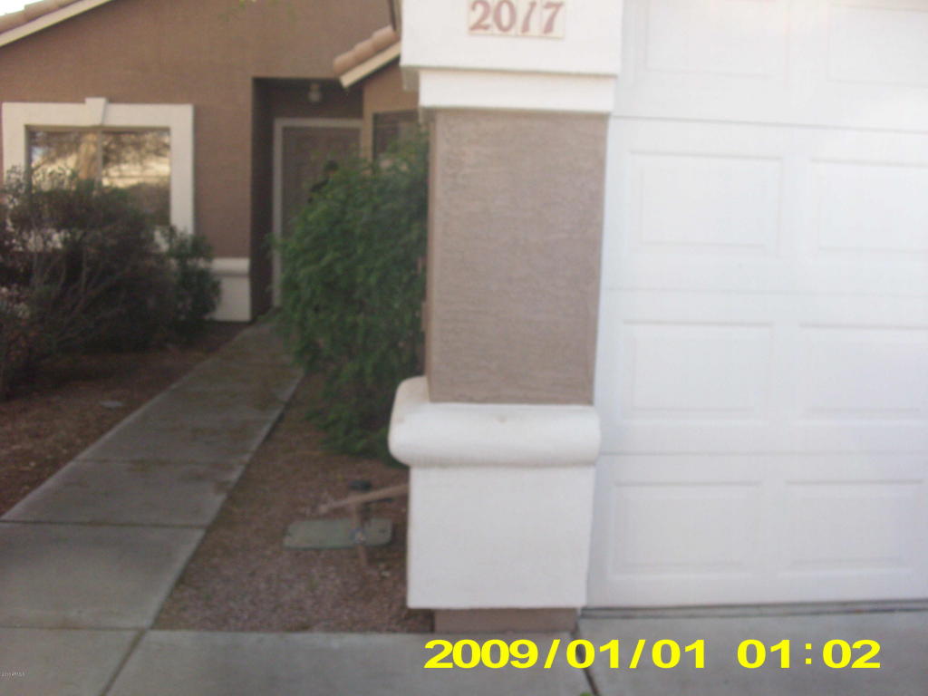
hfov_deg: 49.0
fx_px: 1019
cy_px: 348
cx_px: 464
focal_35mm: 38
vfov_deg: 37.7
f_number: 7.8
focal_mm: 6.3
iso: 160
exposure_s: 1/60
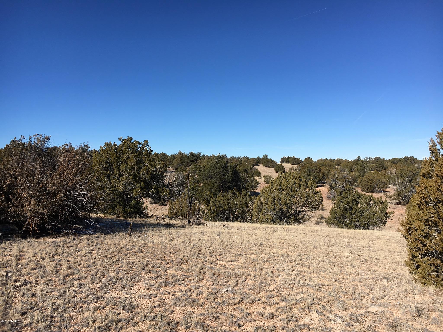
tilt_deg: +0.7
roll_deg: +1.0
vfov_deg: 48.2
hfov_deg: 61.7
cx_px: 222
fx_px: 371
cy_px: 166
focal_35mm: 29
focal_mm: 4.15
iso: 25
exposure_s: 1/2079
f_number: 2.2
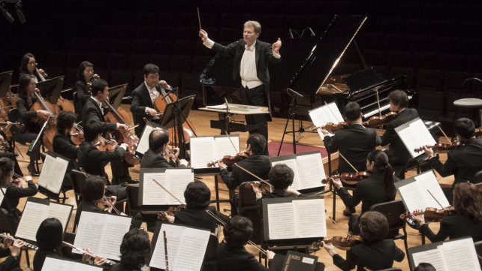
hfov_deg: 24.7
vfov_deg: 14.1
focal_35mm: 86
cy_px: 110
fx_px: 1099
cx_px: 243
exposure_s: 1/80
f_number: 5.6
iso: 800
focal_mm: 30
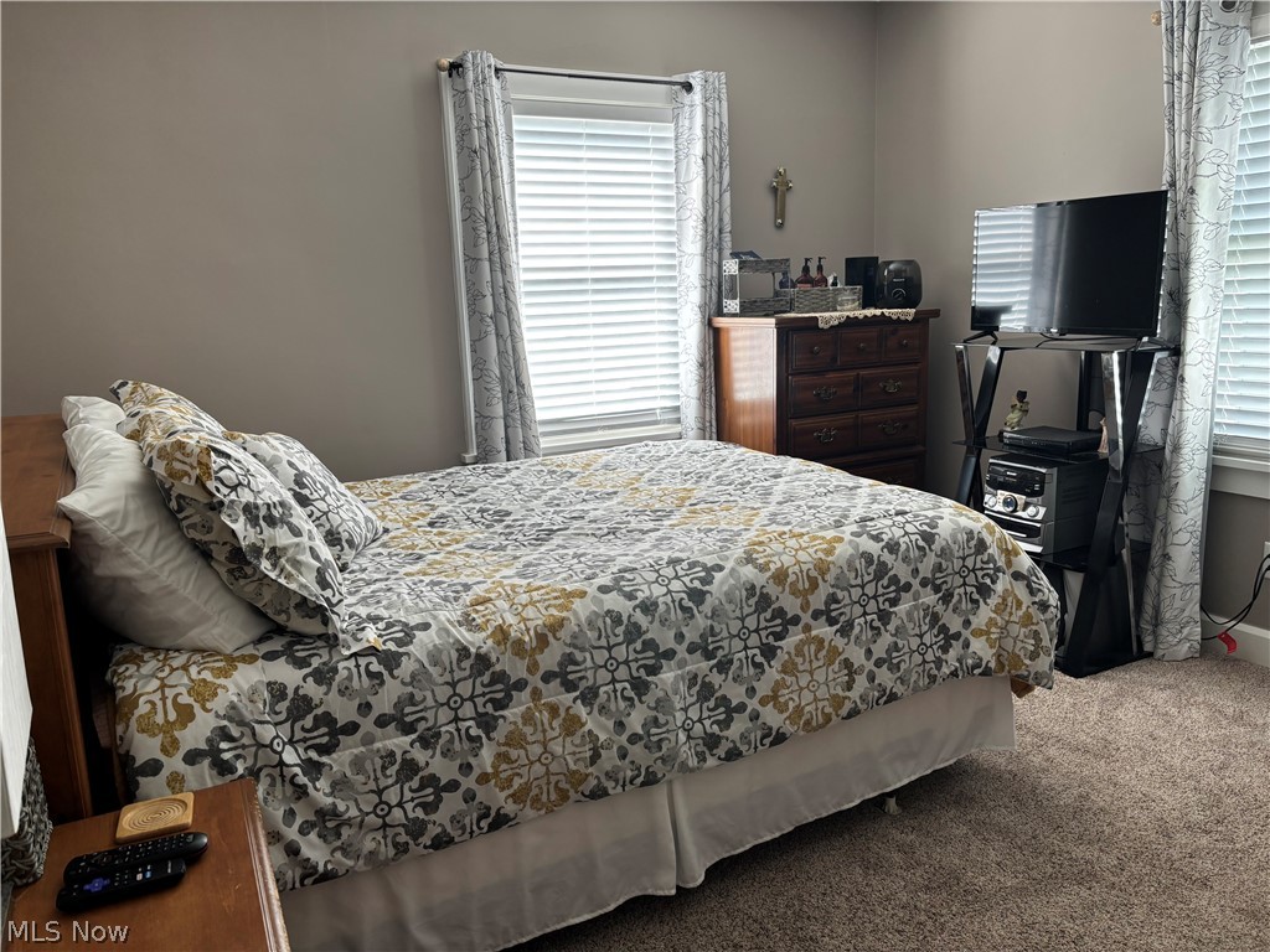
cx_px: 635
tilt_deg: -12.1
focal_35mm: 26
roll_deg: +1.9
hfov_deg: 67.3
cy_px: 476
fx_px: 954
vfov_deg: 53.1
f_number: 1.6
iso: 80
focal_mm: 5.96
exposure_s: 1/60
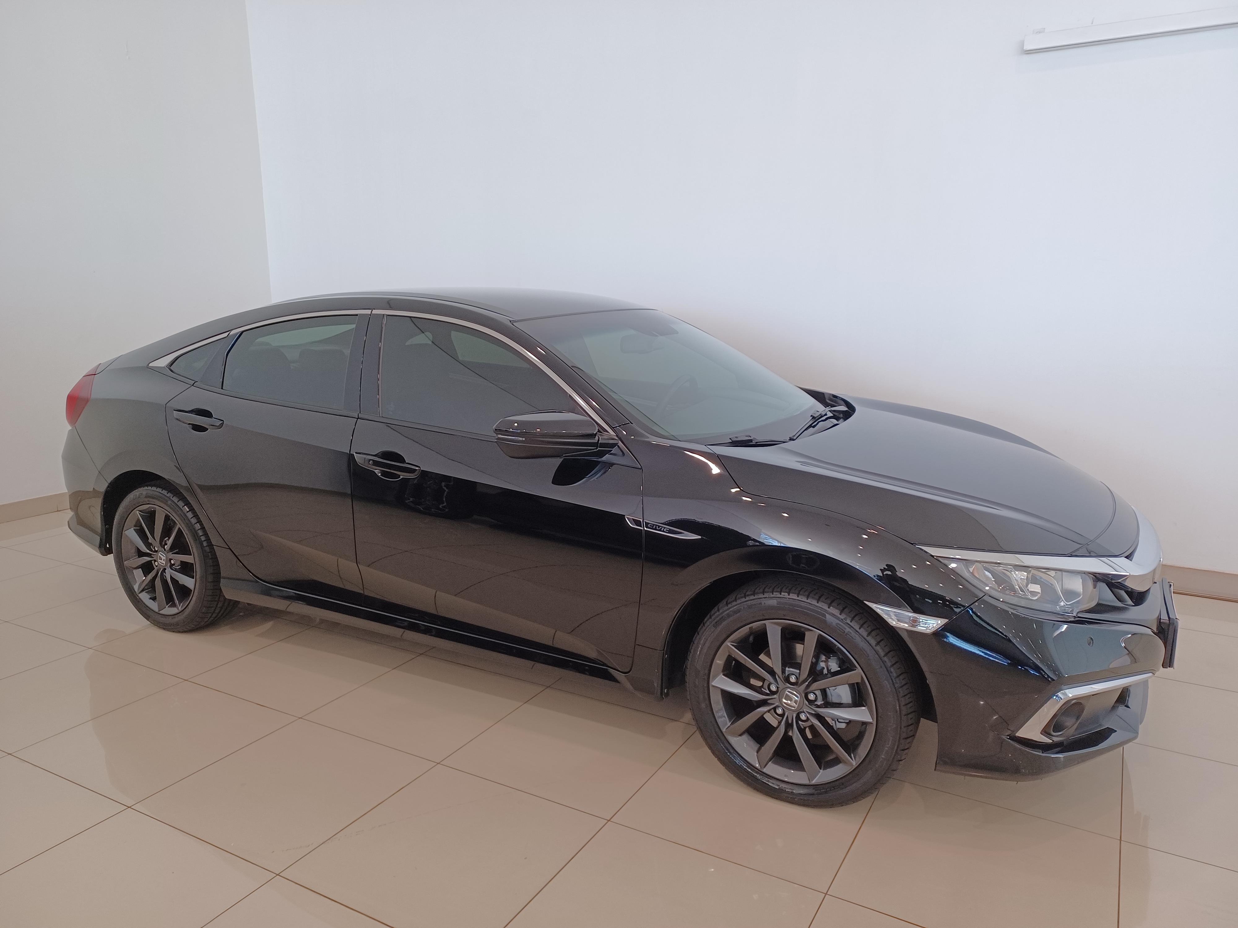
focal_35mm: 25
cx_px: 619
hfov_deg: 69.4
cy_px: 464
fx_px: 894
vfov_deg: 54.9
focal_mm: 4.6
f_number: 1.8
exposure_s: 1/60
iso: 200
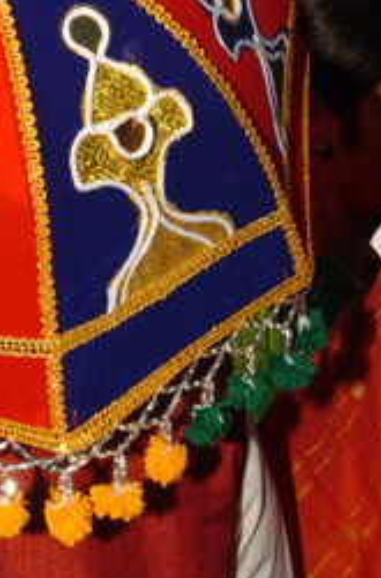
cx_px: -59
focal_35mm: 108
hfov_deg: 12.3
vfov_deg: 18.9
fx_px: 1726
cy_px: 192
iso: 200
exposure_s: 1/250
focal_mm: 30
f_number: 11
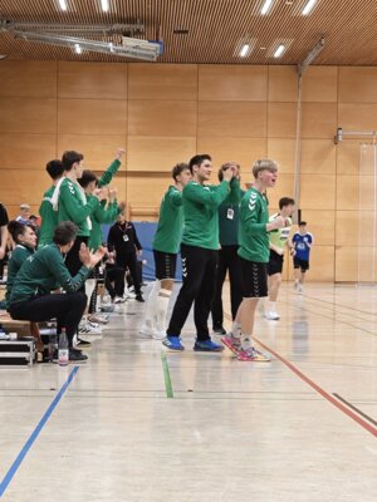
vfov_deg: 26.0
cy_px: 251
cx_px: 188
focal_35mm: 75
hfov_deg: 19.6
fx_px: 1089
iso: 250
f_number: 2
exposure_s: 1/37.3
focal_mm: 7.06
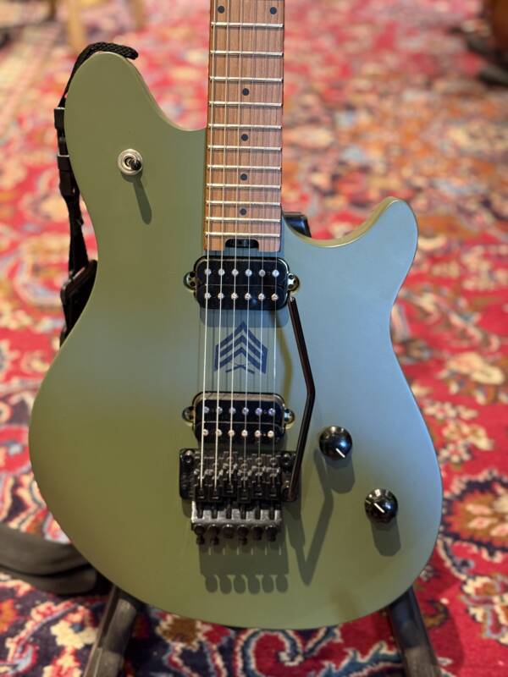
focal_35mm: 48
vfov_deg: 39.7
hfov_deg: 30.3
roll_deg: -0.2
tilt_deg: -31.7
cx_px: 254
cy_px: 338
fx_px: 939
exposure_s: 1/30
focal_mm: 6.76
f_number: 1.78
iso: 400
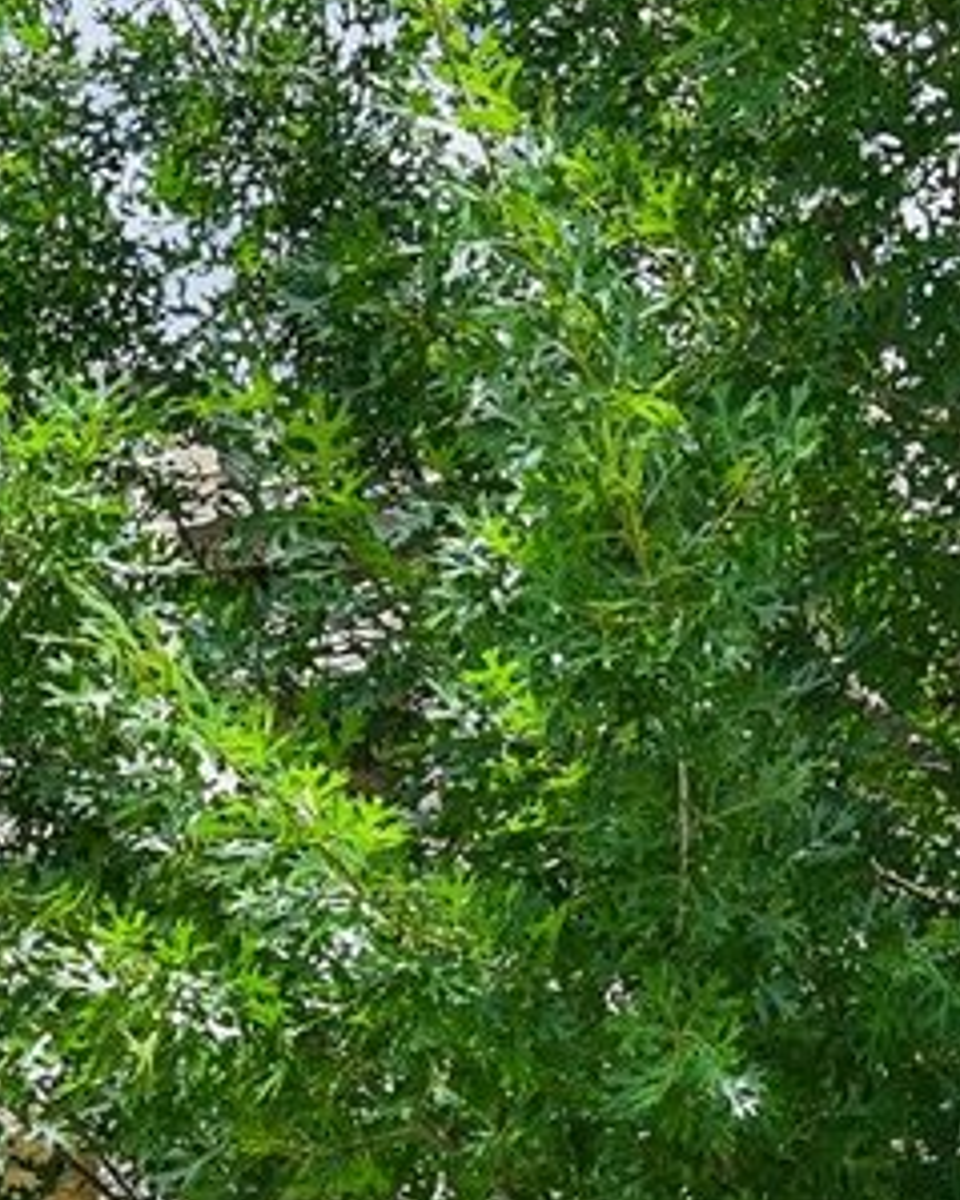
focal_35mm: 122
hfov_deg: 12.6
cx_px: 691
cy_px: 755
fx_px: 4335
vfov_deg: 15.8
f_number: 8
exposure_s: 1/400
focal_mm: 24
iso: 400
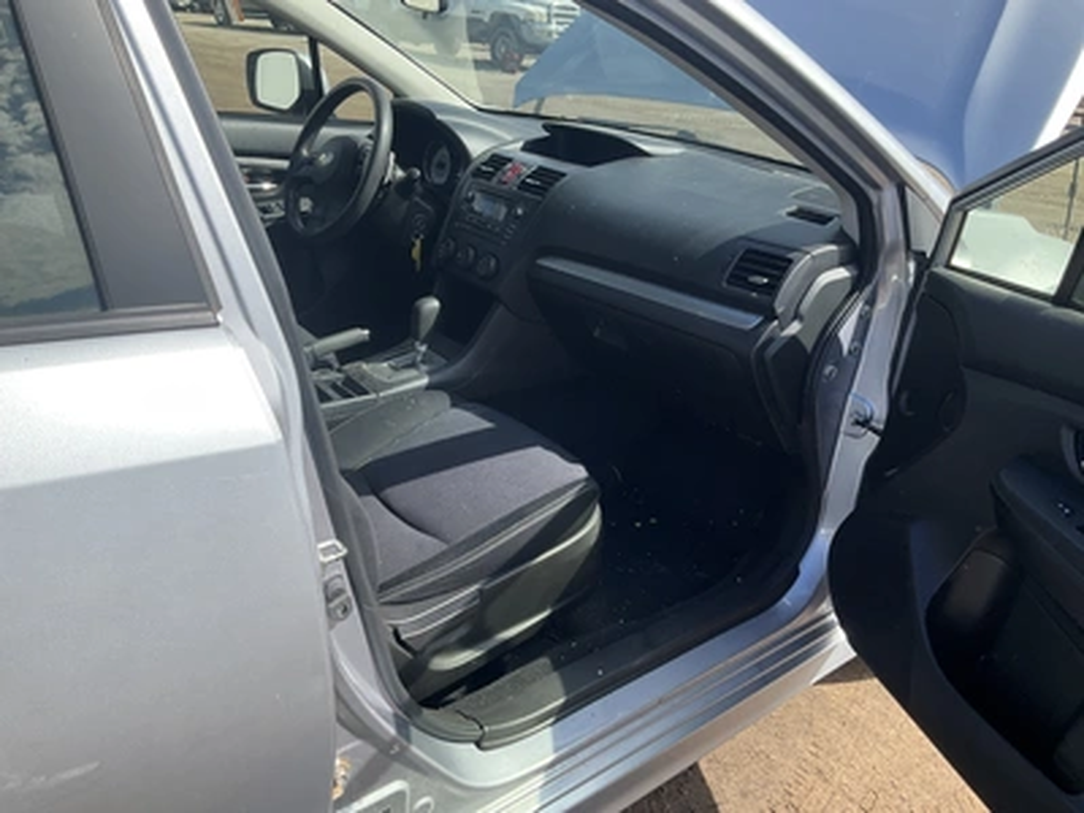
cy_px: 406
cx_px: 542
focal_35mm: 29
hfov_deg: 61.7
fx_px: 908
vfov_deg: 48.2
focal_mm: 3
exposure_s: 1/650
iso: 25
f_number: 1.8
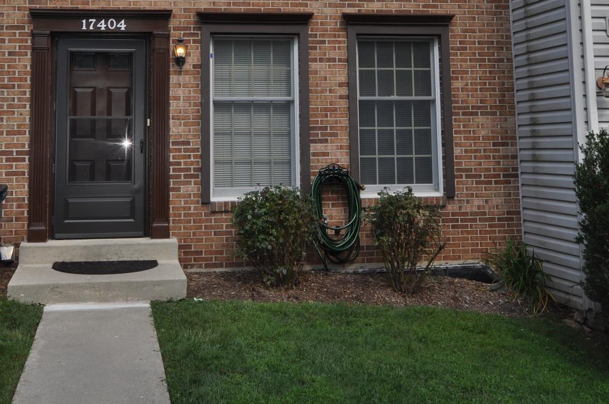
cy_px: 49
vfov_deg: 27.1
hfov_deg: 40.9
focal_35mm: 48
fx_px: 810
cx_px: 232
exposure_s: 1/200
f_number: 9
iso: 200
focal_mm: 17
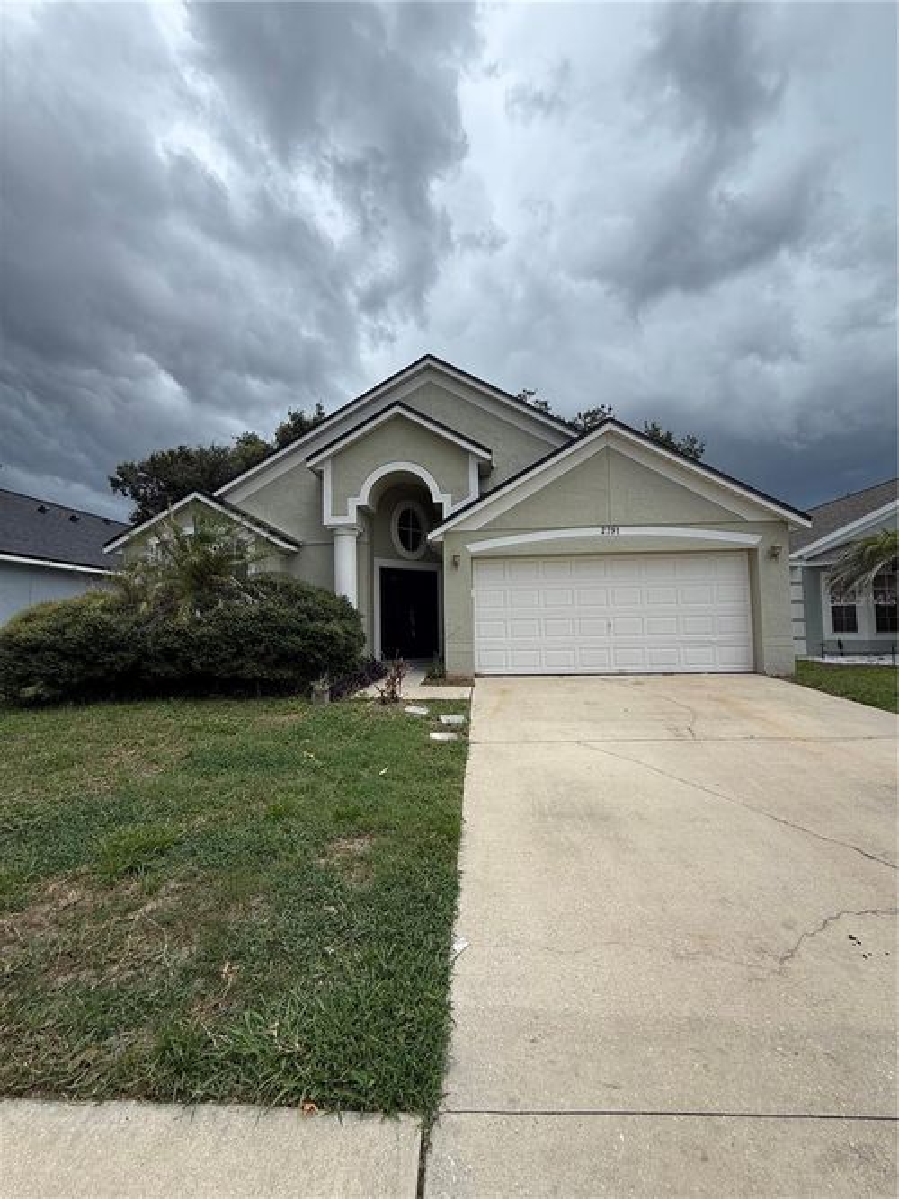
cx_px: 450
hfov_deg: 85.7
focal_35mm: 14
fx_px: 485
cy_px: 600
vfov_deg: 102.1
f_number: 2.2
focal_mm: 2.22
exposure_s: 1/559
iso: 50
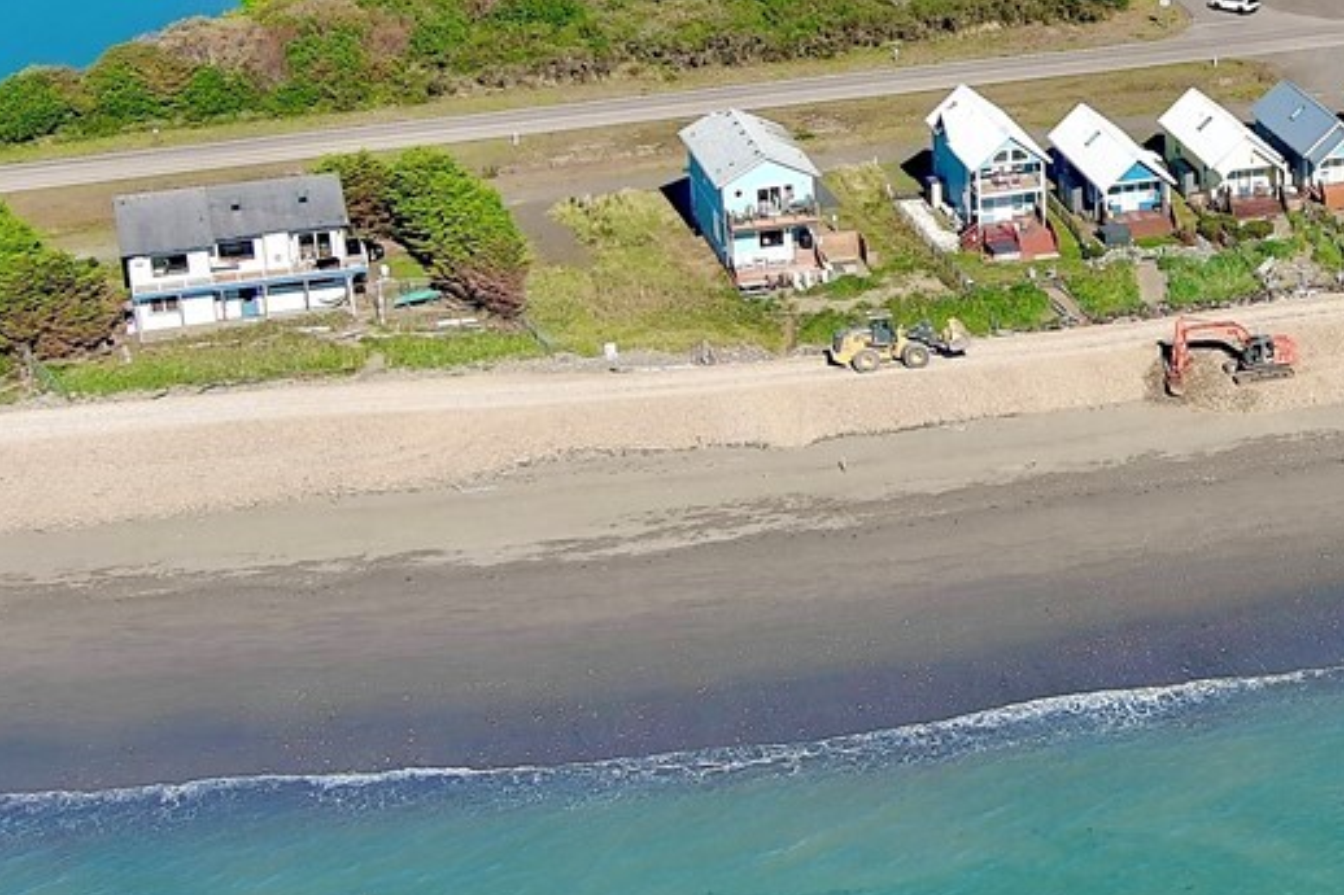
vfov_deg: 14.3
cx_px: 1441
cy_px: 219
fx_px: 3545
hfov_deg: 20.6
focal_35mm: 95
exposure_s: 1/1397
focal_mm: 10.57
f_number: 2.8
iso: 101
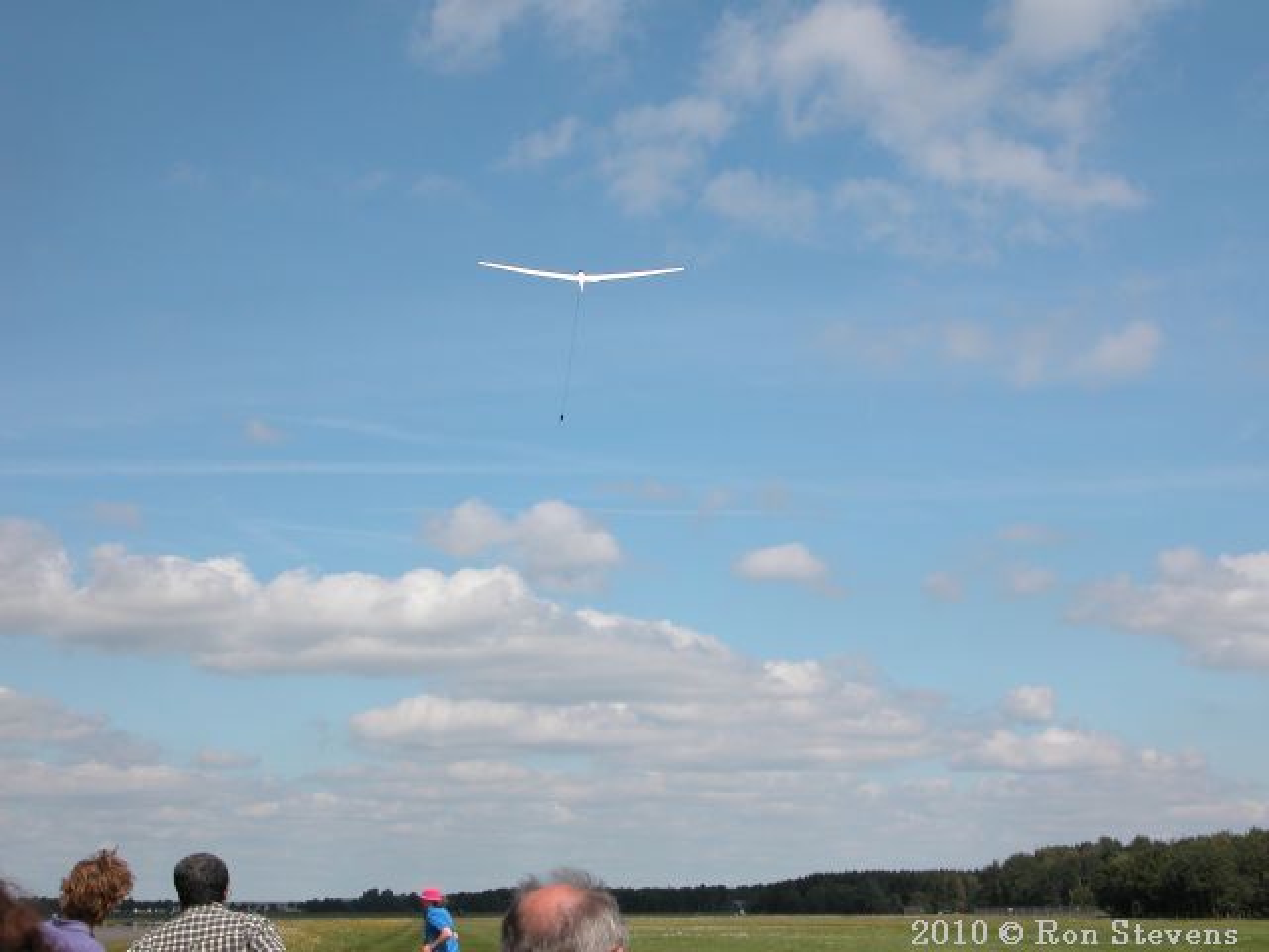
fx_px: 2126
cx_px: 634
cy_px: 476
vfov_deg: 25.2
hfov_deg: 33.2
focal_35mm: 58
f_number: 6.3
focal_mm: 14.7
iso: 100
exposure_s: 1/468
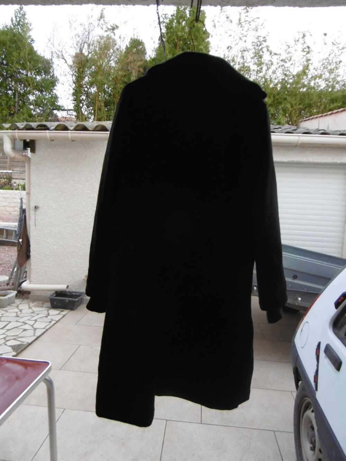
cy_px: 230
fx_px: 320
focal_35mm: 24
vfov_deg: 71.6
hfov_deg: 56.8
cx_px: 173
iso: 250
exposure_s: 1/80
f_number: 3.1
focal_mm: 4.3
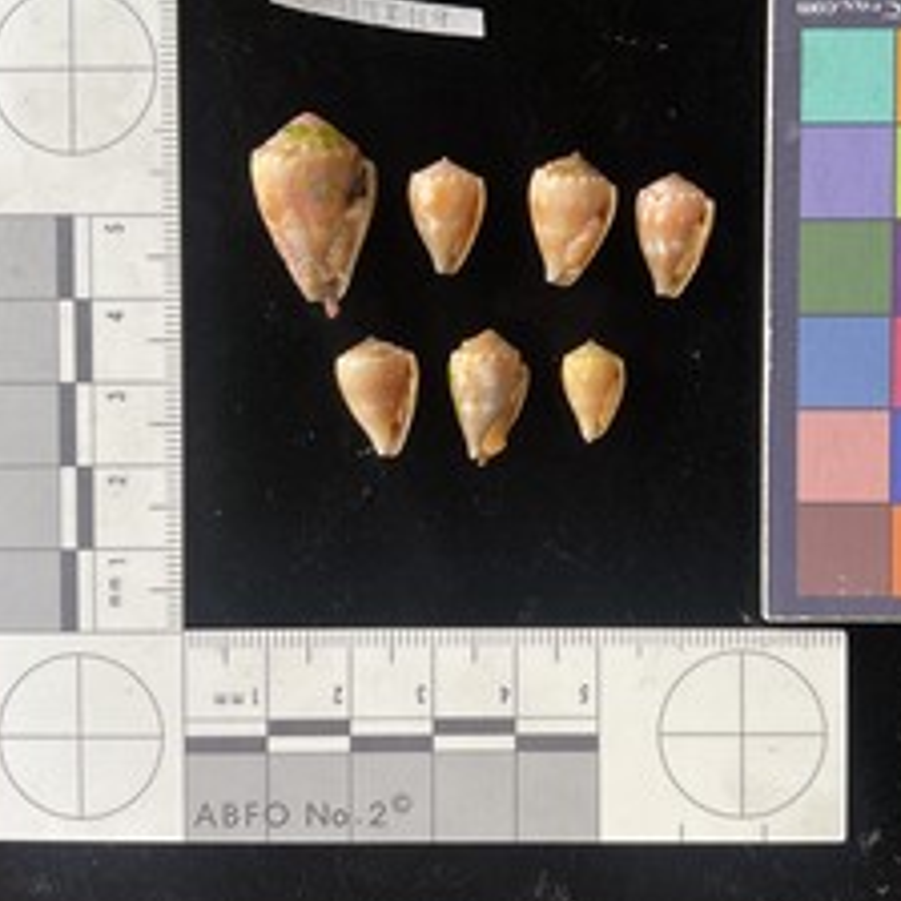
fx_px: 1178
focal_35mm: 40
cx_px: 539
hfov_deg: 41.7
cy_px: 396
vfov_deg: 41.8
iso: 100
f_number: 1.8
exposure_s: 1/60
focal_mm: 3
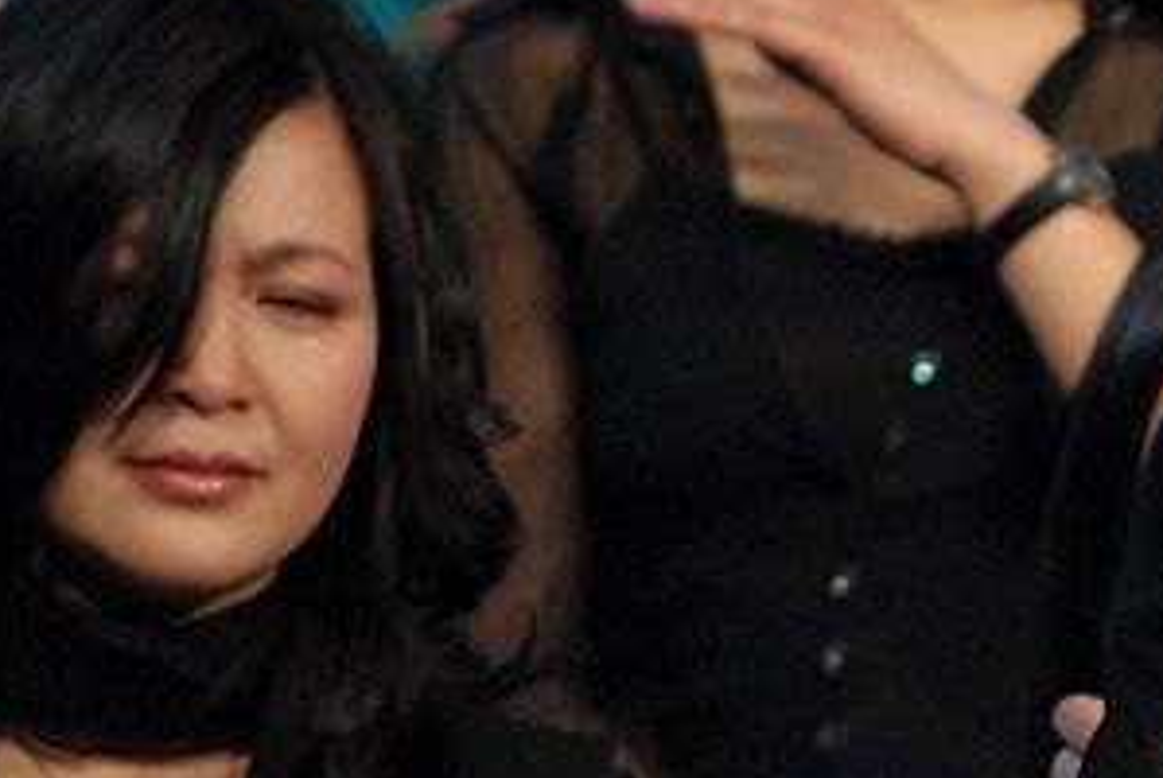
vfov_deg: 1.1
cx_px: 2248
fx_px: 38965
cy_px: 895
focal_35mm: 1205
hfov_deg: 1.7
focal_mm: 200
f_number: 2.8
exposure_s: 1/400
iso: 800
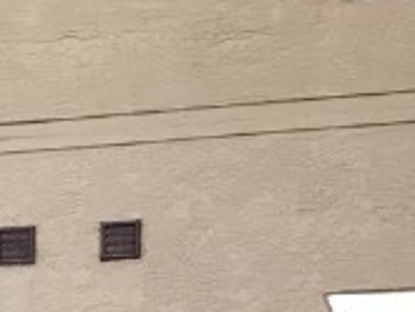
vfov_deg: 7.5
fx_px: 2304
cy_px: 528
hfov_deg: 9.1
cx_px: -649
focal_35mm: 192
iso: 32
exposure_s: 1/50
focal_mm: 3.3
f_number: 2.4
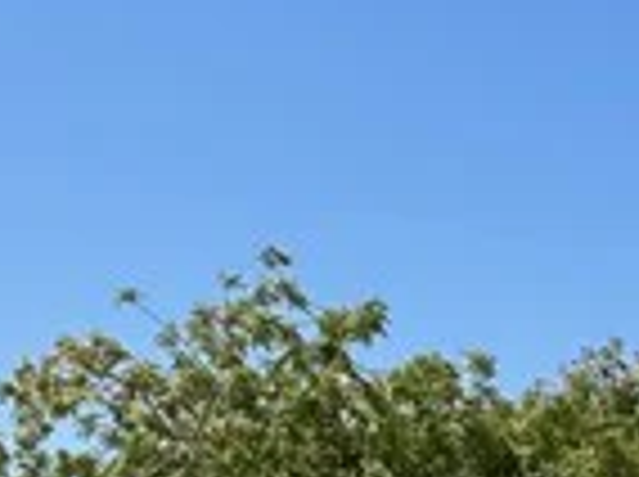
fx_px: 1861
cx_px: 860
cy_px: 698
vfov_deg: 13.8
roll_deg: +1.2
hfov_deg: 18.0
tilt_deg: +0.5
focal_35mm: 101
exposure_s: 1/2674
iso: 50
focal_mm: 2.22
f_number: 2.2
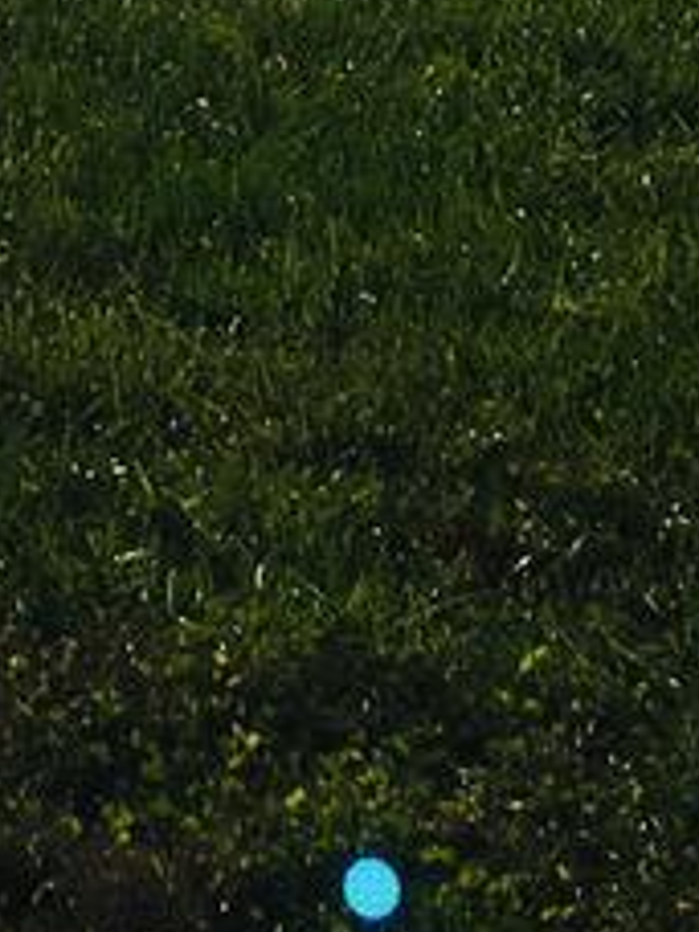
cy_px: -916
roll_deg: +0.6
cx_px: -441
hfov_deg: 7.4
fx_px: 5250
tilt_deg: -4.6
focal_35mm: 195
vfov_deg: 9.5
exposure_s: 1/8547
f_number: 2.2
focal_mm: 4.15
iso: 25
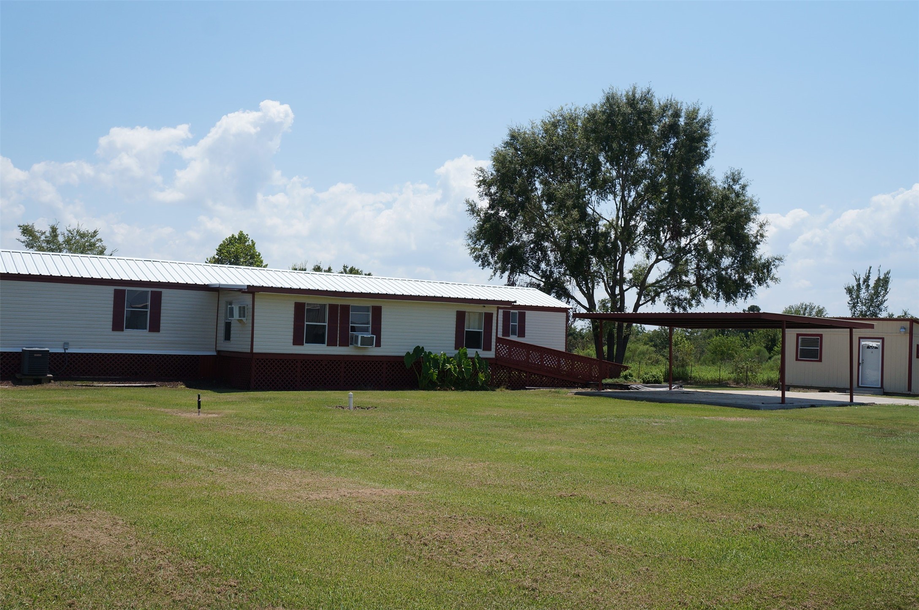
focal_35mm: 34
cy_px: 305
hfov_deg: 55.2
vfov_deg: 38.2
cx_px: 460
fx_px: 879
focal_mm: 23
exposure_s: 1/800
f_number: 8
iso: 200
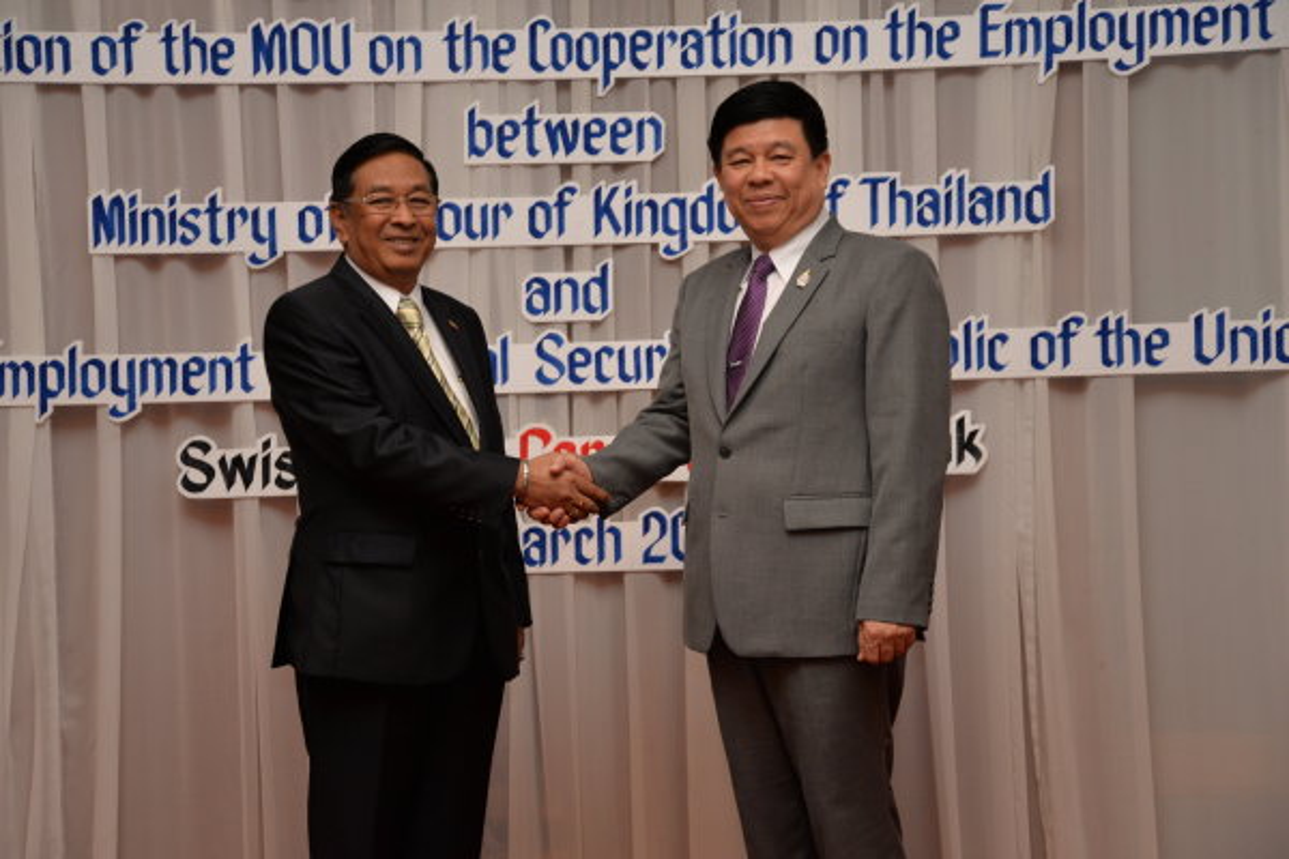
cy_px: 430
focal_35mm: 62
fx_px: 2220
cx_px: 644
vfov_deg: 21.9
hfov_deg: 32.4
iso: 800
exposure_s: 1/60
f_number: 4.5
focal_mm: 62
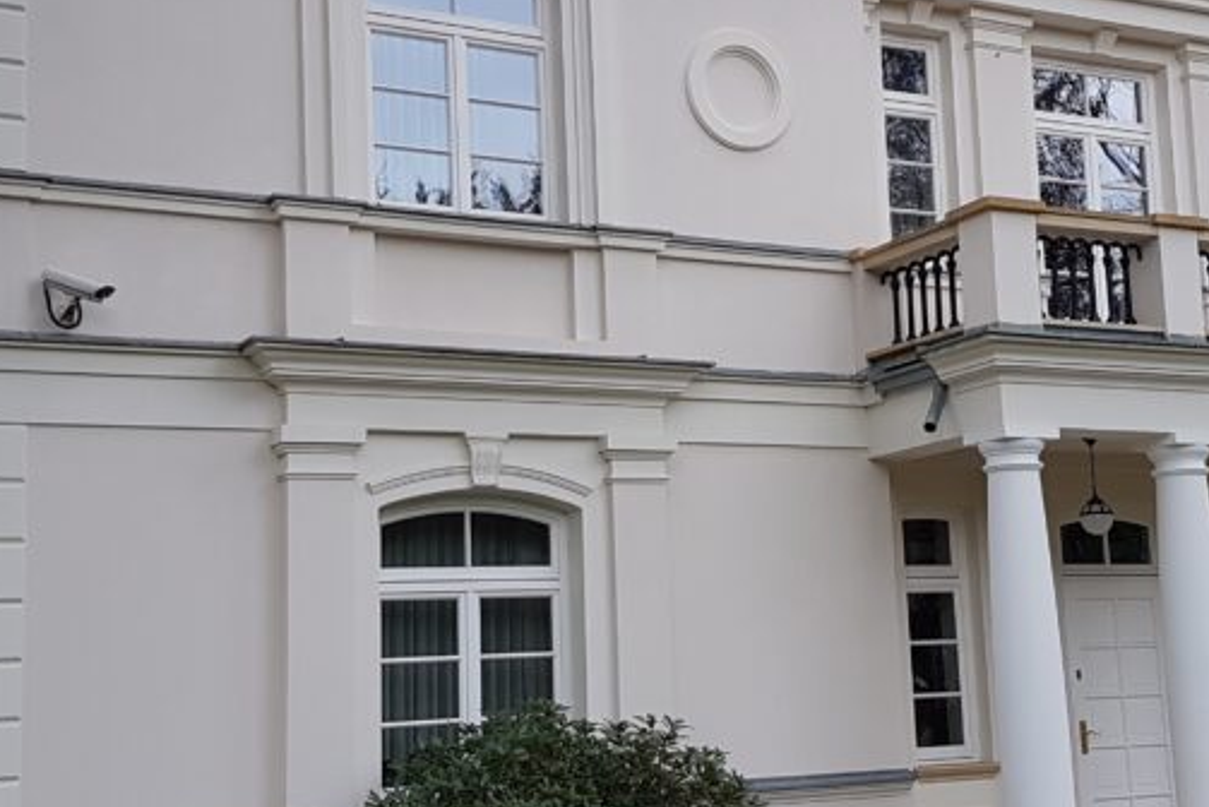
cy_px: 444
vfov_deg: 24.6
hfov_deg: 36.0
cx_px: 752
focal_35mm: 55
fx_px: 1848
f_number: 1.7
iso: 64
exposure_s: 1/100
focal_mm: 4.2
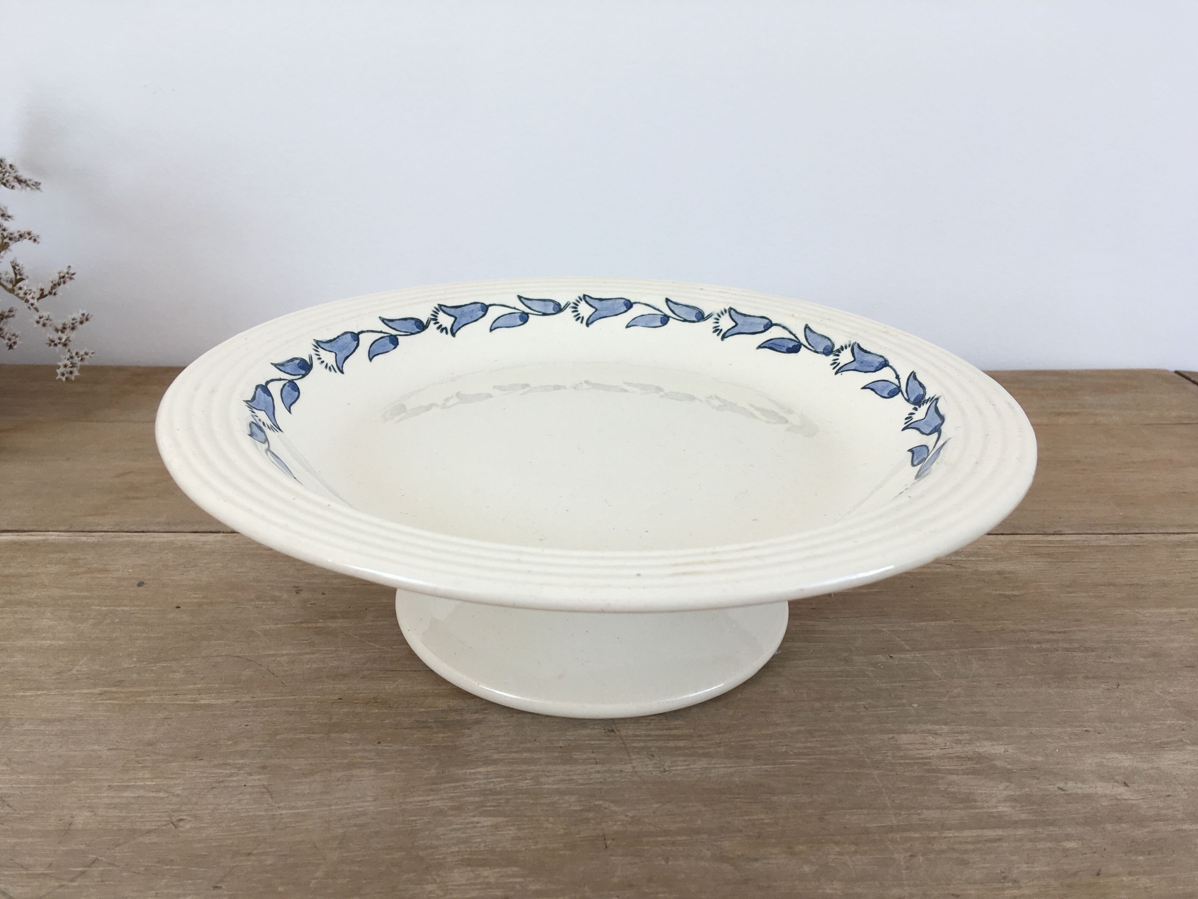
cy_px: 450
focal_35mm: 29
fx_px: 1004
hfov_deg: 61.7
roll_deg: -2.0
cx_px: 599
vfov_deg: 48.2
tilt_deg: -20.5
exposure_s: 1/103
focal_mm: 4.15
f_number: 2.2
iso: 25
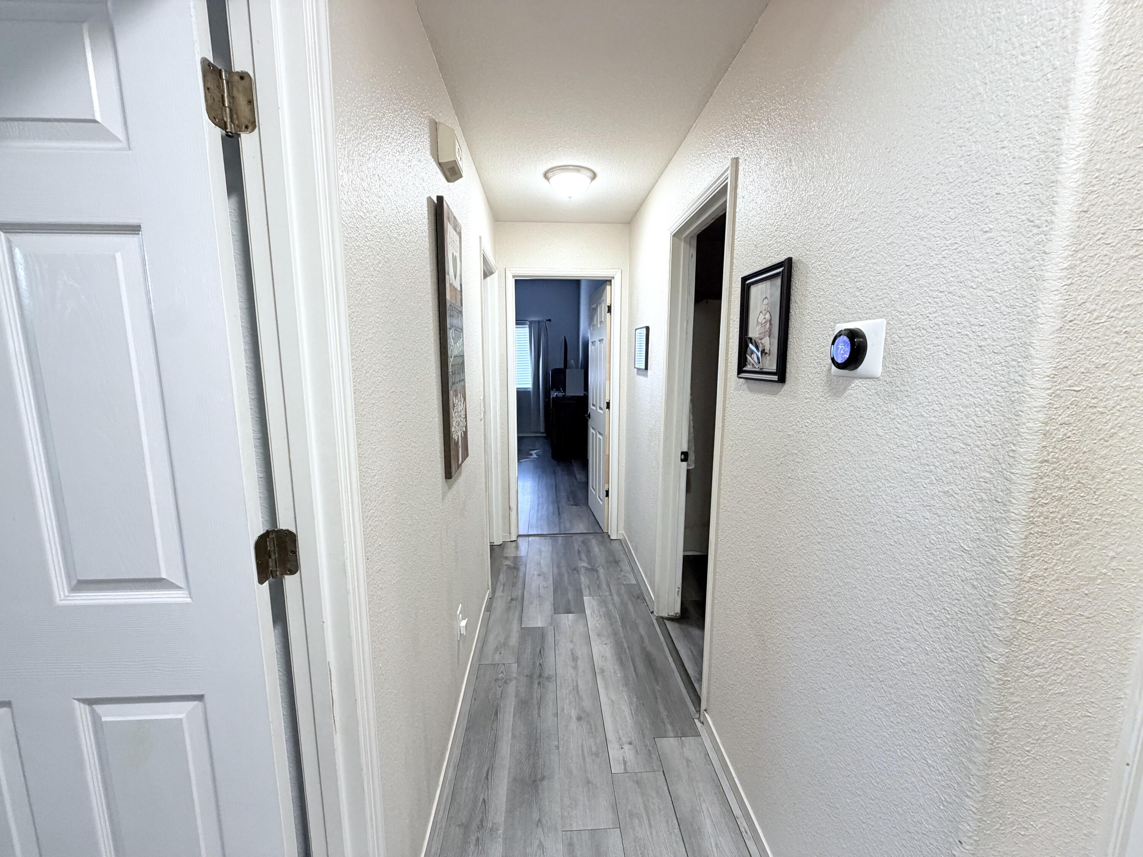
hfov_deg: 102.1
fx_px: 462
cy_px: 428
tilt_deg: -8.0
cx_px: 572
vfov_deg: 85.7
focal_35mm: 14
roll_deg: -0.2
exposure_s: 1/60
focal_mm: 2.22
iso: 250
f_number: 2.2
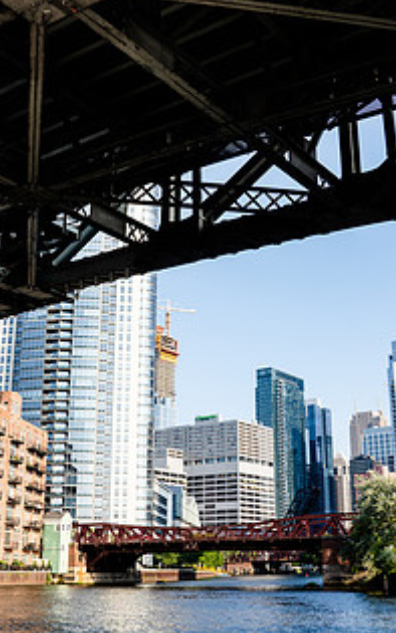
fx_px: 777
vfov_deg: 44.2
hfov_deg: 28.6
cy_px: 266
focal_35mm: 45
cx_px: 205
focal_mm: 24
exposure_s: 1/250
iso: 125
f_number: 5.6
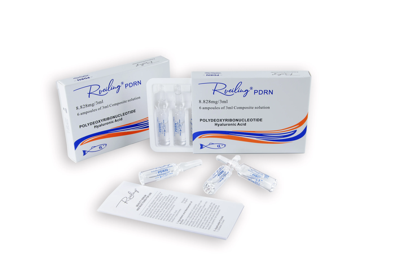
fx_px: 531
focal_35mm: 48
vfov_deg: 28.0
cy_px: 132
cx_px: 200
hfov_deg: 41.2
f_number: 14
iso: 160
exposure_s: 1/25
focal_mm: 32
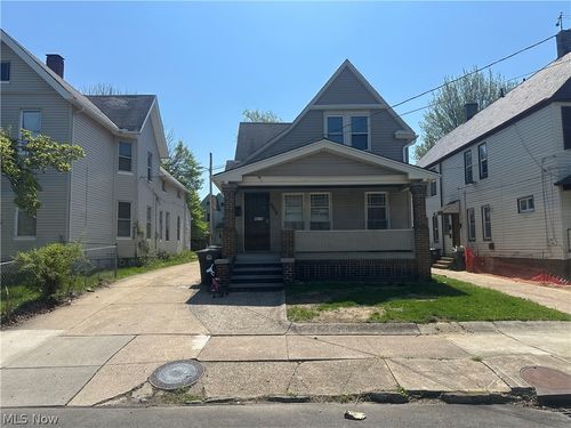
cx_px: 286
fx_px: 396
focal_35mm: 24
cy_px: 214
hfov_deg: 71.6
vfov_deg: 56.8
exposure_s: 1/6623
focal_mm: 6.86
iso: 80
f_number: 1.78
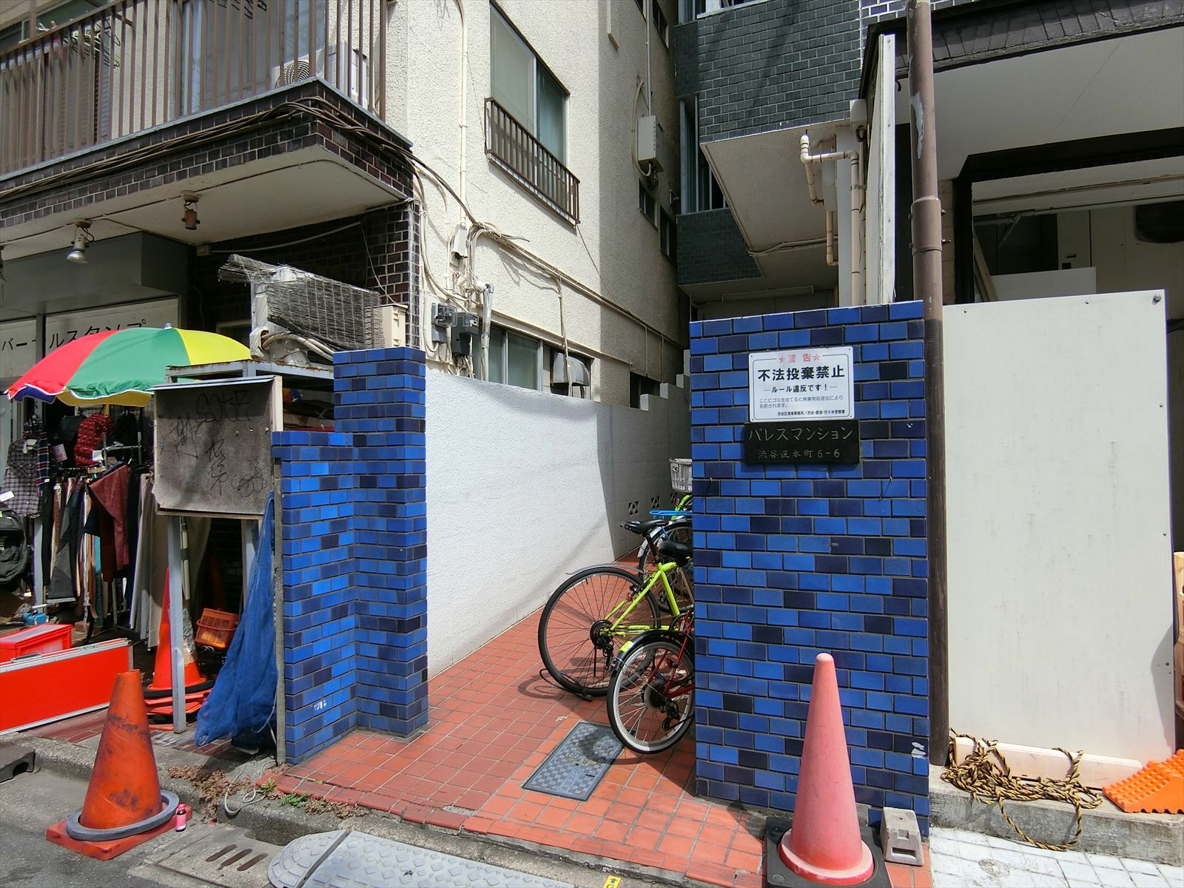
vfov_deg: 68.7
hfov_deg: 84.7
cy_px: 444
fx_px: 650
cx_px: 592
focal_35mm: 19
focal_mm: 4.06
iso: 80
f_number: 6.9
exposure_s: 1/320
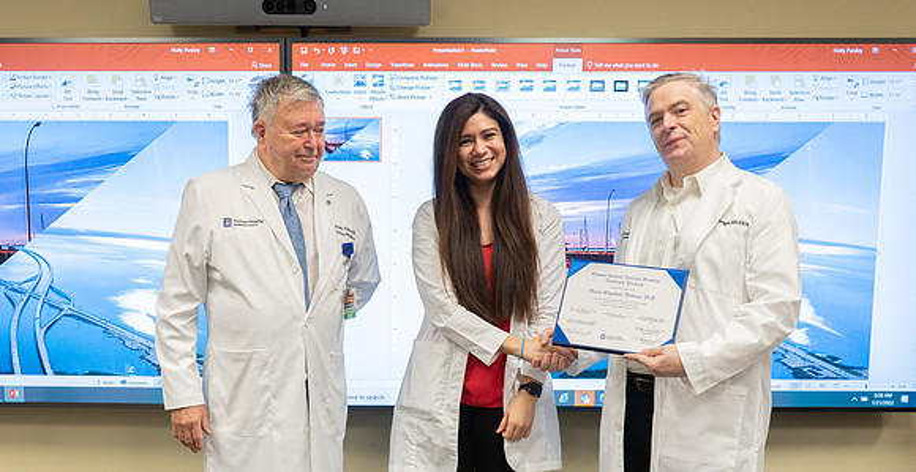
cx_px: 407
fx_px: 974
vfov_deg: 26.5
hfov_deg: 50.3
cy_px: 402
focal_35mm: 41
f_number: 4
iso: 1250
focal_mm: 29
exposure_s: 1/160
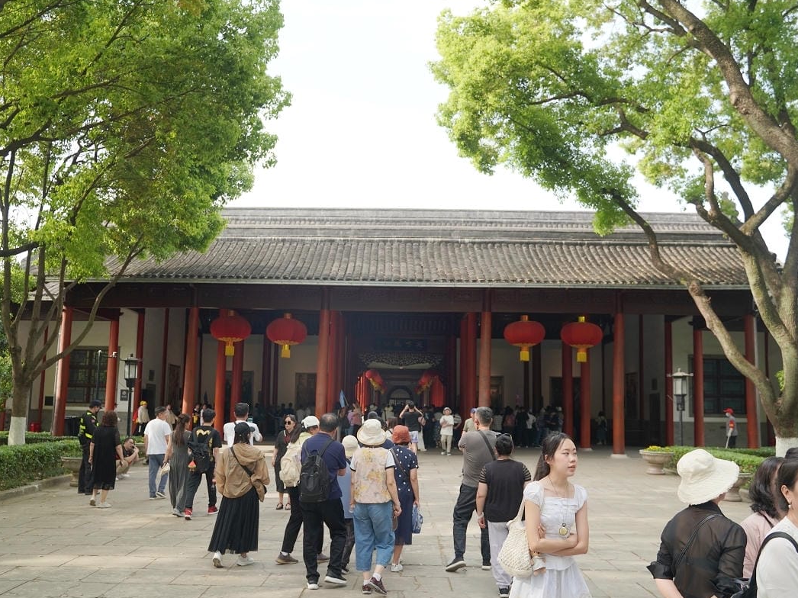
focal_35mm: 32
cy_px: 297
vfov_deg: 44.1
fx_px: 738
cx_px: 381
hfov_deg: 56.8
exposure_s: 1/160
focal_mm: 29
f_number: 4
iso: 250
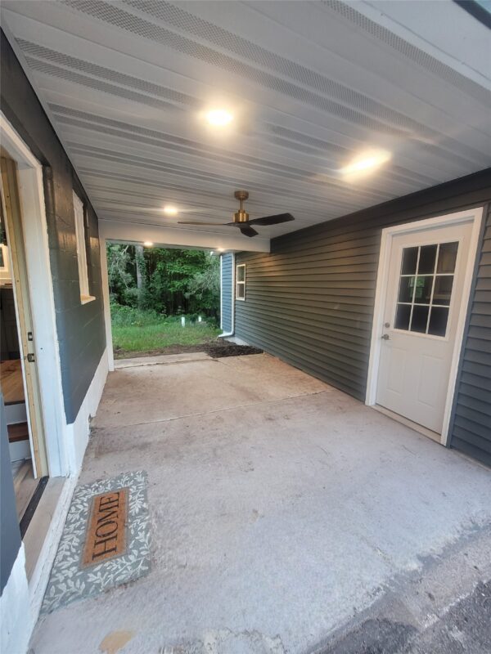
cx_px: 246
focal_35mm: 13
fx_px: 246
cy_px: 327
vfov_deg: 106.2
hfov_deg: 89.9
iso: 160
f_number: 2.2
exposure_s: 1/60.2
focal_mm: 1.74
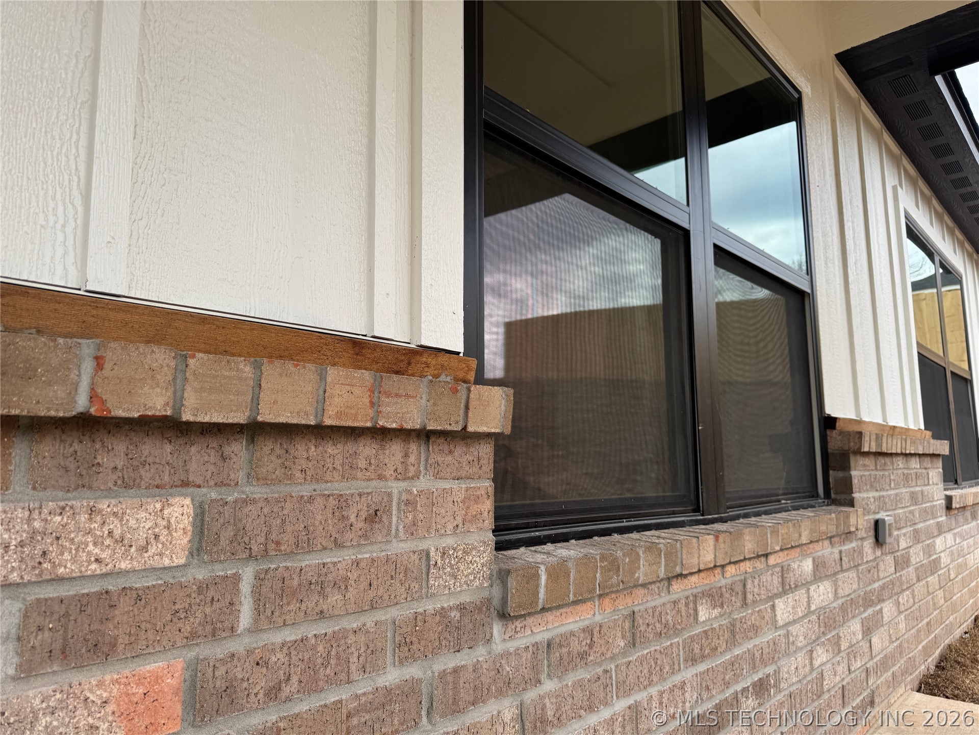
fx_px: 679
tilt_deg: +9.3
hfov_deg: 71.6
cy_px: 368
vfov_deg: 56.8
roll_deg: +1.1
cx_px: 490
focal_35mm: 24
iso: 80
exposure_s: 1/995
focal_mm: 6.76
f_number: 1.78
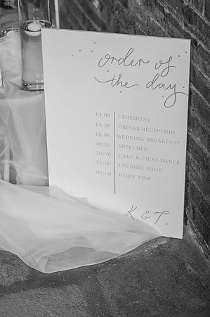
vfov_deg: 23.9
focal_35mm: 85
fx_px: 745
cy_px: 158
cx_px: 105
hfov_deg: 16.0
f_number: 4
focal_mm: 85
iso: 320
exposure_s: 1/200
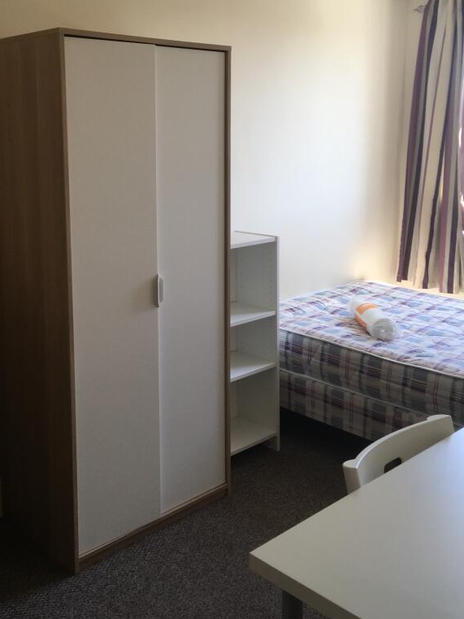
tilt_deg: -7.9
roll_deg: -0.1
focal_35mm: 39
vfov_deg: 47.3
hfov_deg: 36.6
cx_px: 177
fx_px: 697
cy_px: 224
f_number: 2.2
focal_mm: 4.15
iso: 32
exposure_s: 1/50
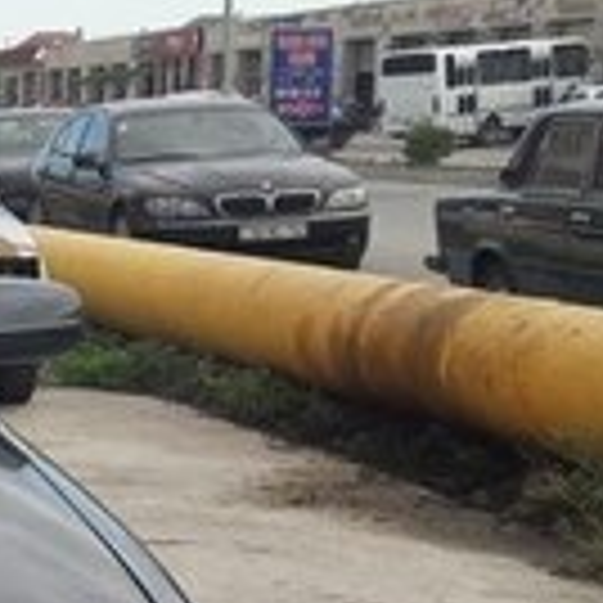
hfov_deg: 13.0
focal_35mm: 122
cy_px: 493
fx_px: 2404
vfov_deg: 14.2
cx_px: -477
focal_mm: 3.7
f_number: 1.9
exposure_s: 1/659
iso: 40
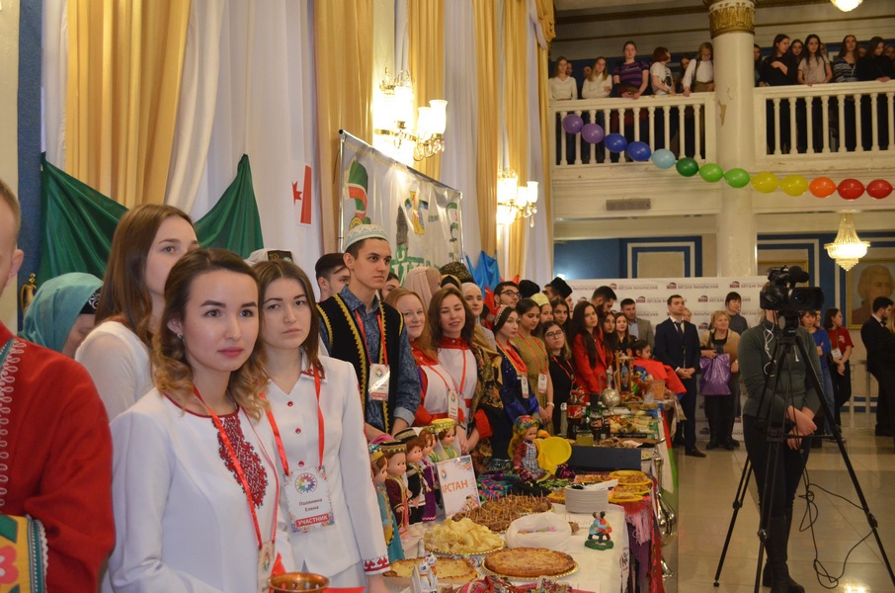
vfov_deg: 36.7
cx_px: 448
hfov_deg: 53.2
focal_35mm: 36
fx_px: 893
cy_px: 296
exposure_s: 1/60
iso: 1600
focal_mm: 24
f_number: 4
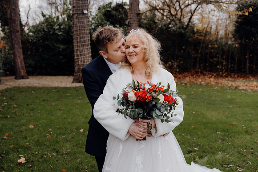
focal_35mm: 41
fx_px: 294
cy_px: 86
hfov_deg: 47.4
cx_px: 129
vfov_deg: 32.6
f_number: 3.5
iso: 1600
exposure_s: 1/250
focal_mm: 41
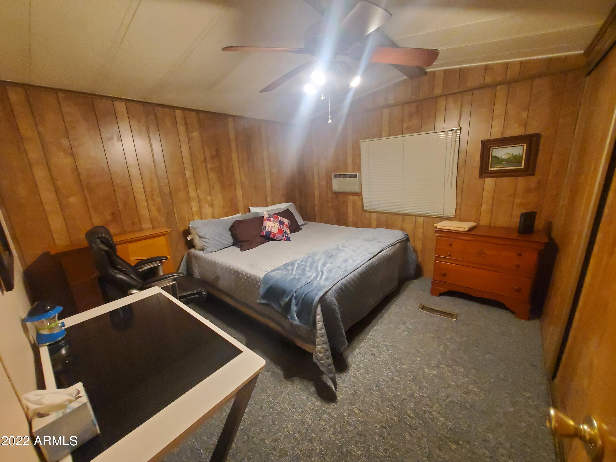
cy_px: 231
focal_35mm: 13
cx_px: 308
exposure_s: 1/30
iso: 640
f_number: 2.2
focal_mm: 1.8
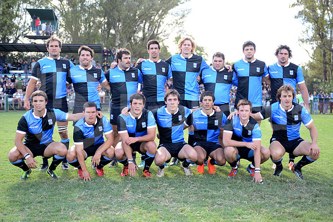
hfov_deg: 41.1
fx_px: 444
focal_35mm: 48
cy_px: 111
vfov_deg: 28.1
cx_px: 166
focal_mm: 48
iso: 500
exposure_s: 1/1000
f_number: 2.8
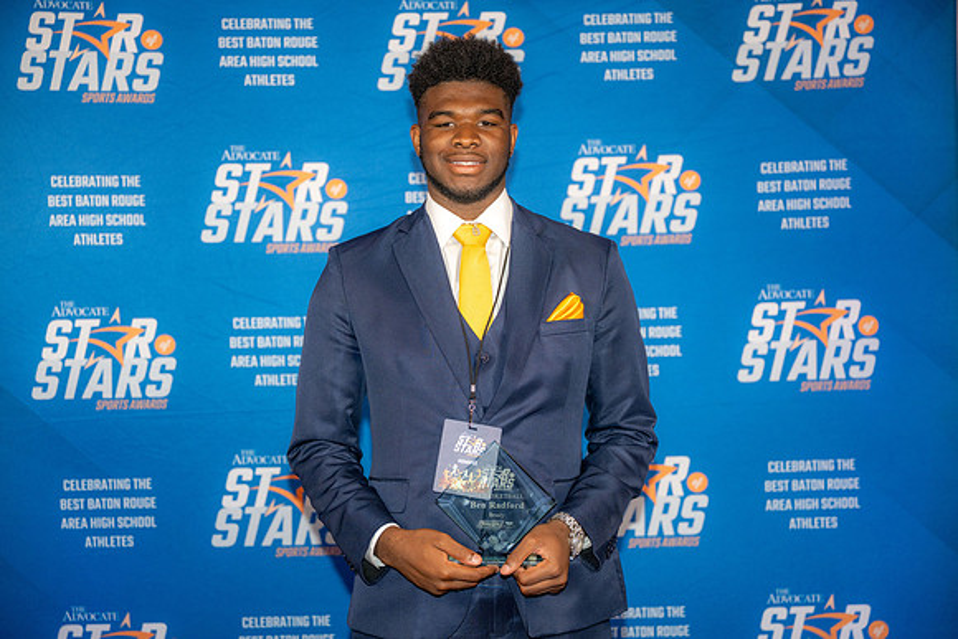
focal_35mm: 62
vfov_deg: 21.9
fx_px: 1650
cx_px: 479
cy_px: 320
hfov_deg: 32.4
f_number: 3.2
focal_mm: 62
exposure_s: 1/200
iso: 400
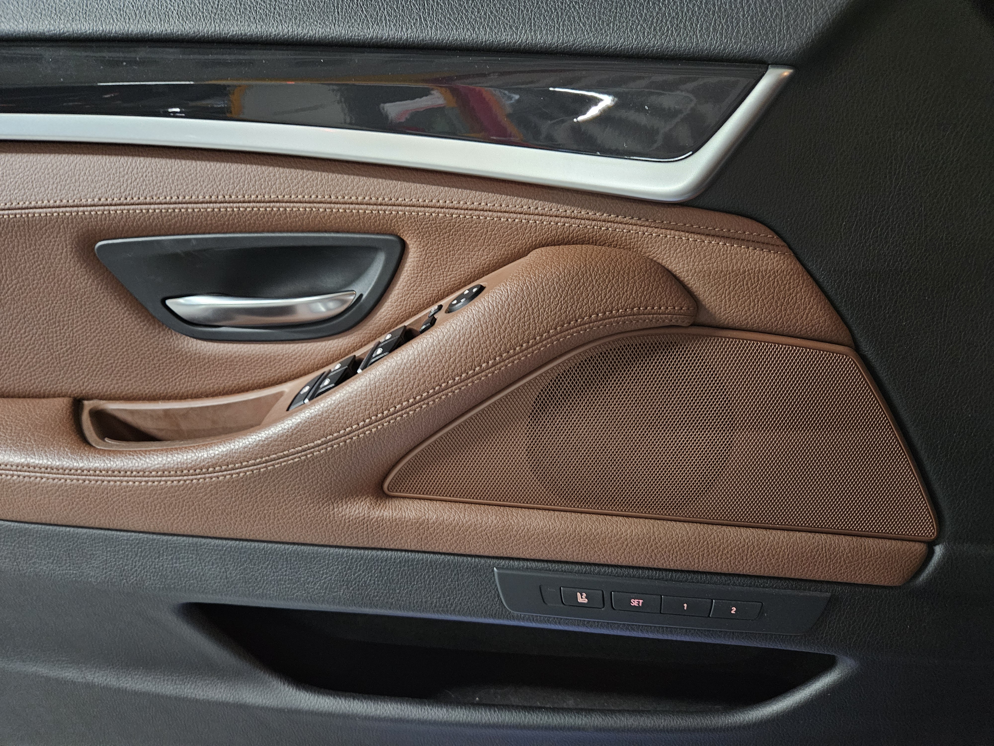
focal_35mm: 23
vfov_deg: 58.9
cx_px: 497
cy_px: 373
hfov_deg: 73.9
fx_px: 660
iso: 800
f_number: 1.8
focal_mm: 5.4
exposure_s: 1/24
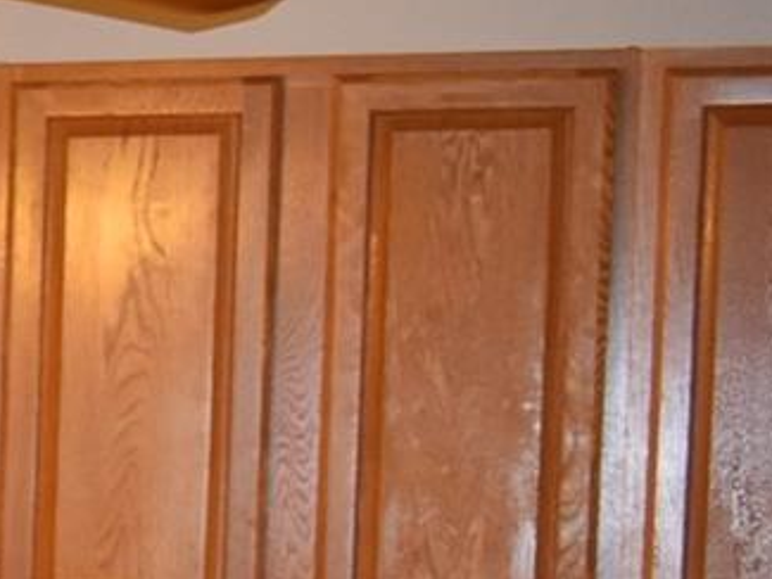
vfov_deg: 7.3
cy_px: 950
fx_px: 4462
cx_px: -1649
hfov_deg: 8.2
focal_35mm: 200
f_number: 4.5
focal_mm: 22
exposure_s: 1/80
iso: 800
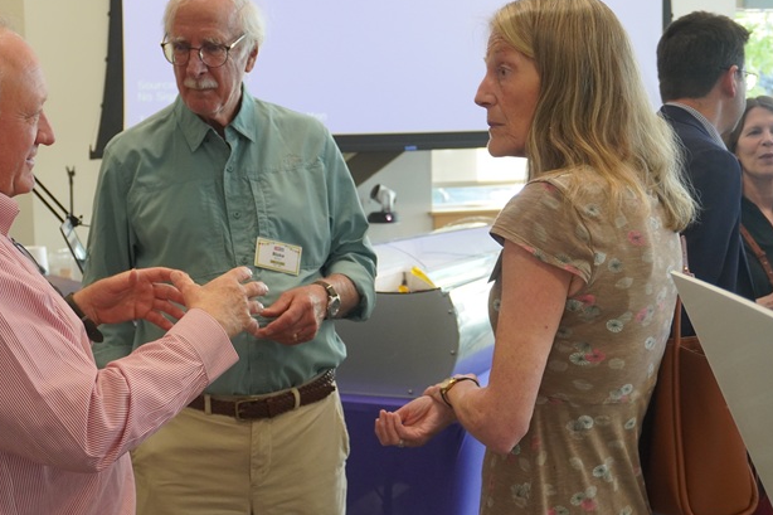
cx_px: 303
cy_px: 256
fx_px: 1216
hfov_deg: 35.1
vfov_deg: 23.9
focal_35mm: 57
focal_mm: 29
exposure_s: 1/160
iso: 1250
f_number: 4.5
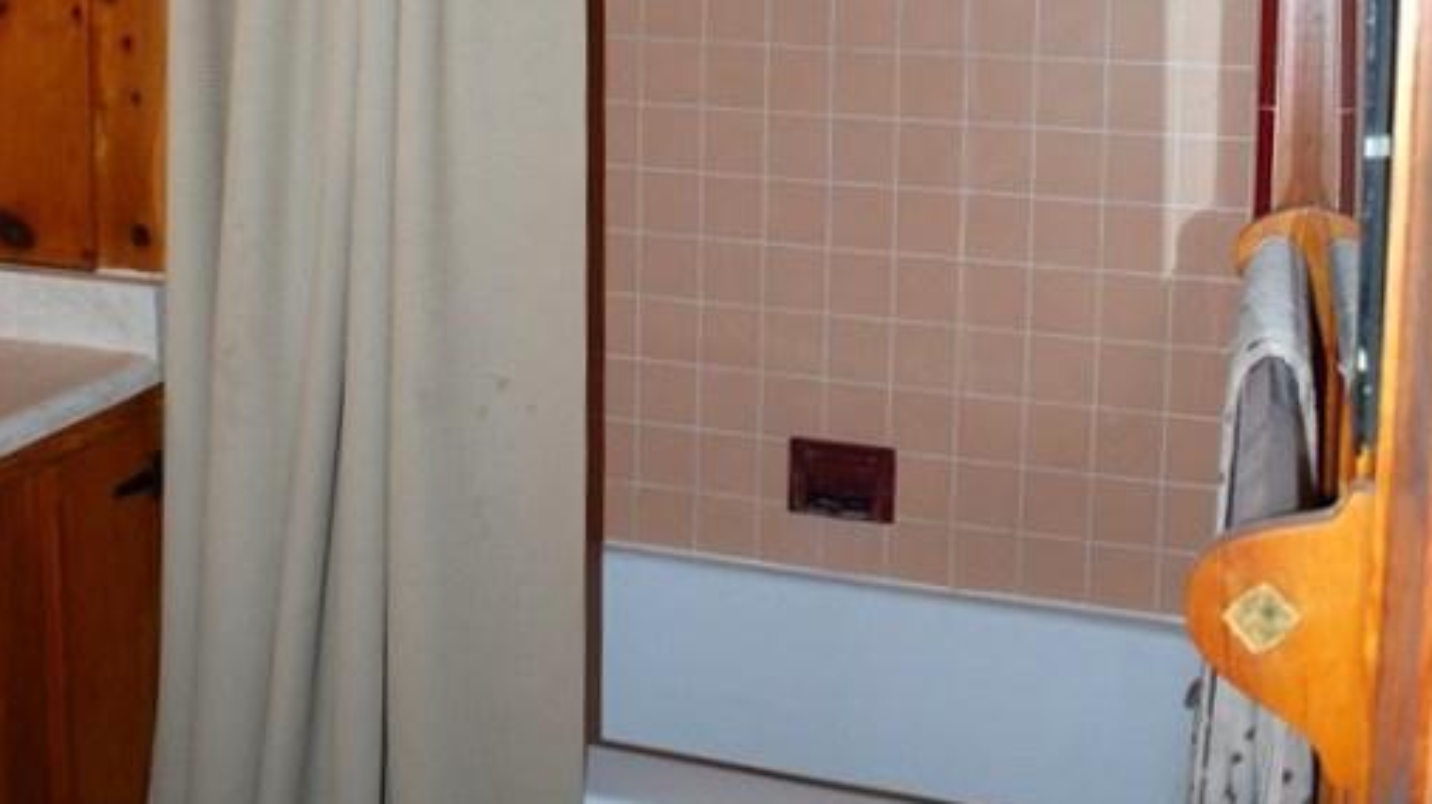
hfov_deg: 47.4
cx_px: 722
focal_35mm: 43
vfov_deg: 26.2
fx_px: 1632
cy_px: -3
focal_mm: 18
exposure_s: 1/60
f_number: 3.5
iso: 200
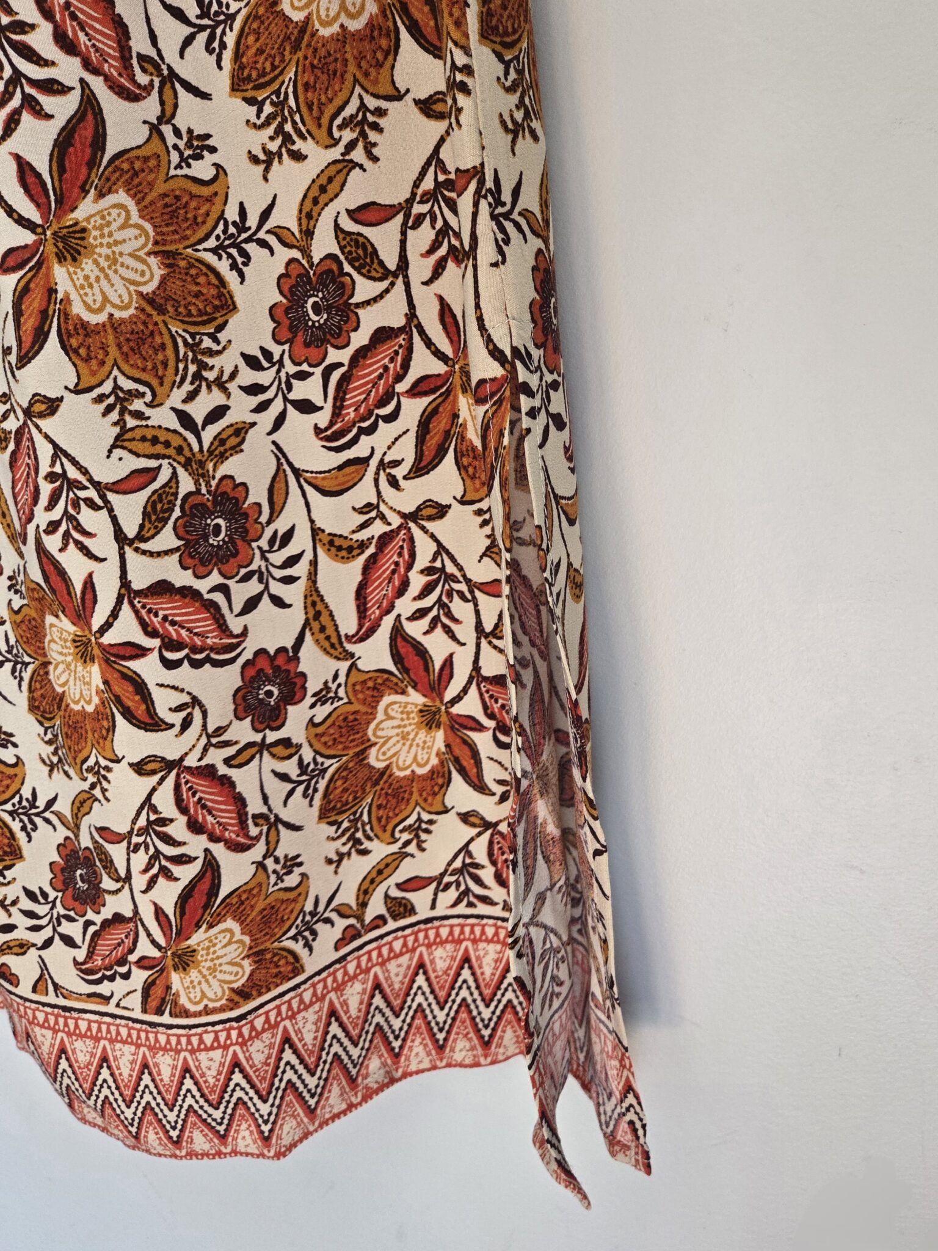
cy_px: 626
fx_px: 831
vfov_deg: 73.9
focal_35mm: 23
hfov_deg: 58.9
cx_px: 469
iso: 250
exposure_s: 1/120
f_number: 1.8
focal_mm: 5.4
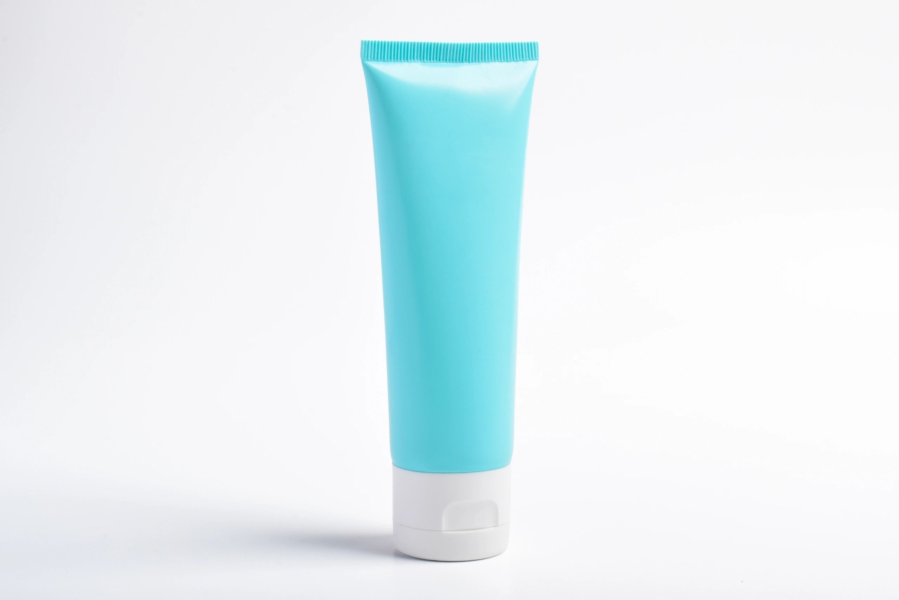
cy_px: 300
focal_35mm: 78
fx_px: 1948
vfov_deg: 17.5
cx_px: 450
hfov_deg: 26.0
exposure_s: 1/125
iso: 200
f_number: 25
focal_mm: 52
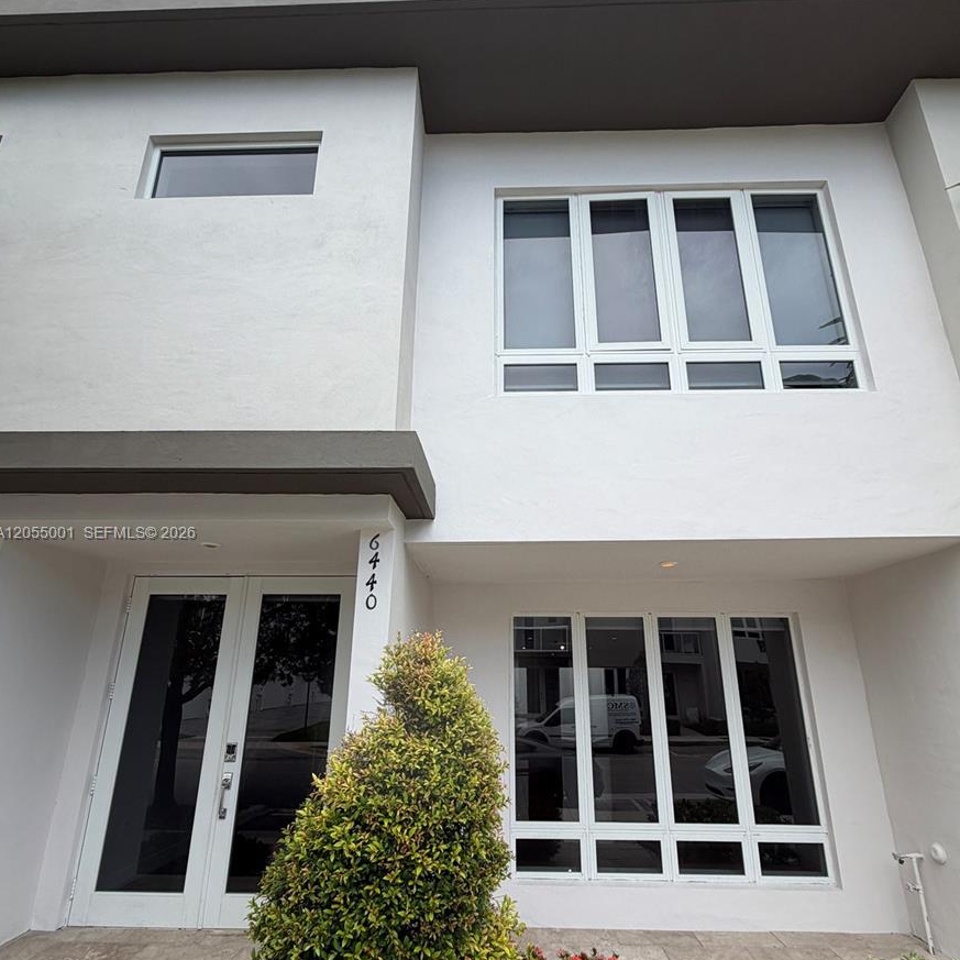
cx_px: 487
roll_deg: -1.2
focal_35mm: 17
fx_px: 533
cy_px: 534
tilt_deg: +16.8
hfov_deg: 84.0
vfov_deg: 83.6
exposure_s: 1/502
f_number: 2.2
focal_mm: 2.22
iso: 50
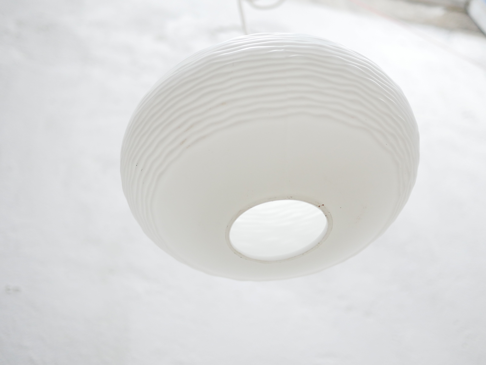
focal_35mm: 40
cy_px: 182
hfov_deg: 46.8
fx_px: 562
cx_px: 243
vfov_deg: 36.0
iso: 800
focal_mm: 20
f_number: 1.7
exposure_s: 1/60
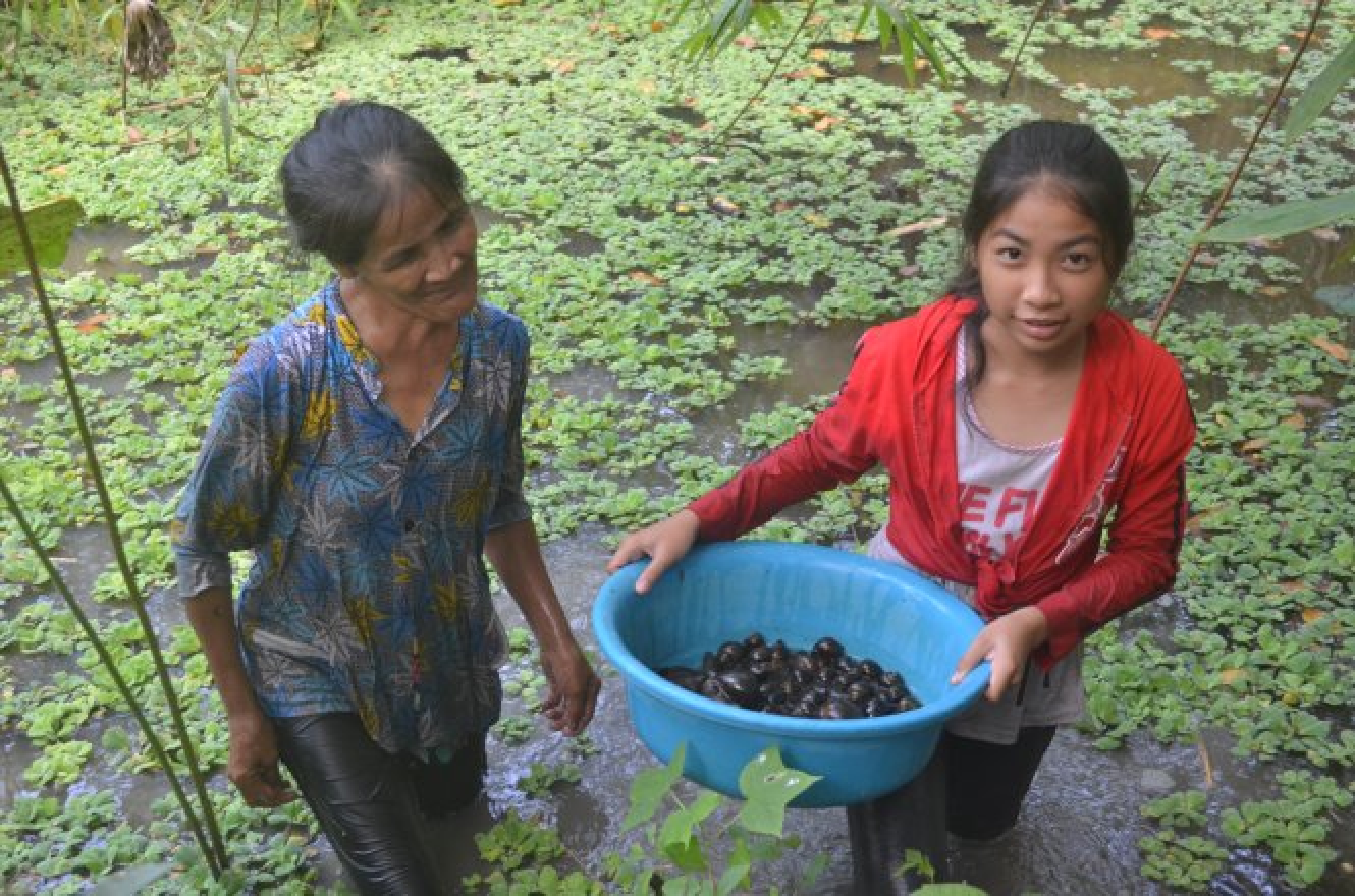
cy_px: 448
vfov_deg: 27.9
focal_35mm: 48
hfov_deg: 41.2
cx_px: 678
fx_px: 1802
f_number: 4.8
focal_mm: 32
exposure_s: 1/80
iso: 400
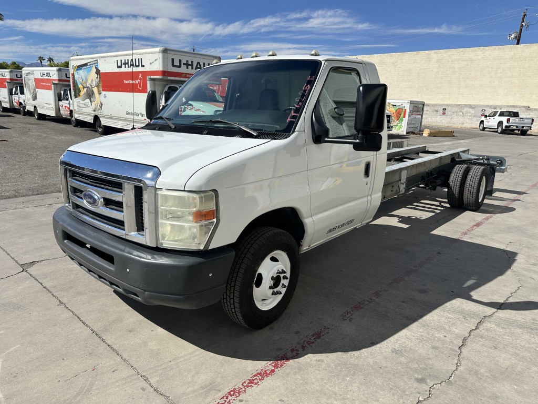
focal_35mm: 24
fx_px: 373
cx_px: 269
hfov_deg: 71.6
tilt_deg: -13.4
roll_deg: -1.9
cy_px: 202
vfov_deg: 56.8
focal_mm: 6.86
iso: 80
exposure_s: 1/6623
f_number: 1.78
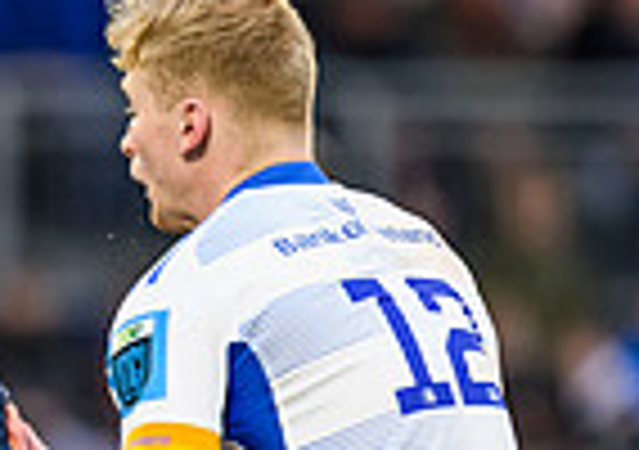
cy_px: 640
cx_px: -674
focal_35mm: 2214
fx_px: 39990
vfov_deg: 0.6
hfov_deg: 0.9
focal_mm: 400
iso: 4000
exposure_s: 1/1250
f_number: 3.5
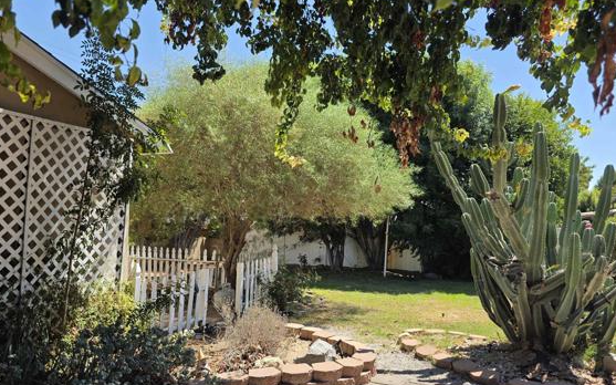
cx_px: 311
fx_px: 470
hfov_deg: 66.5
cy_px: 220
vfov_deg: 44.4
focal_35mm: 28
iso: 80
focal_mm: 6.3
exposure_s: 1/2913
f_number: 1.7
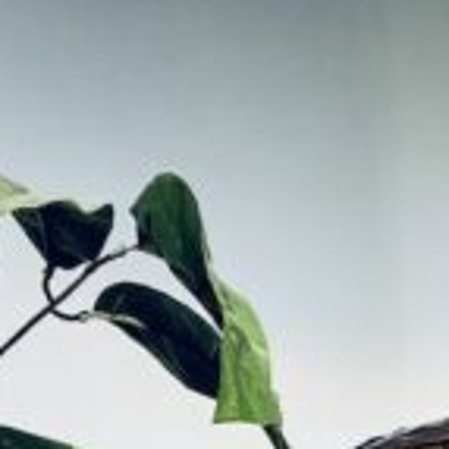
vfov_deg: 3.4
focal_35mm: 520
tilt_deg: +29.1
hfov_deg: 3.4
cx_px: 659
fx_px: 7631
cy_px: 727
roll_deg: +6.0
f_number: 2.8
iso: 160
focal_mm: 15.66
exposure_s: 1/60
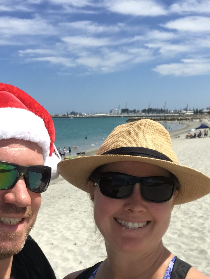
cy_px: 178
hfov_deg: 25.6
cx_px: 71
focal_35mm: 57
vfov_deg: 33.6
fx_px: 460
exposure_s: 1/1647
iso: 25
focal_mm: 2.87
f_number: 2.2
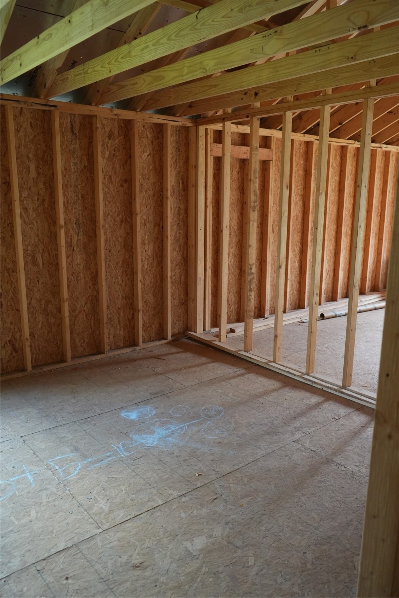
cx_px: 200
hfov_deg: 46.4
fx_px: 465
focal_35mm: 28
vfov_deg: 65.5
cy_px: 299
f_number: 3.5
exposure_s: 1/160
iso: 2500
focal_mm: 28
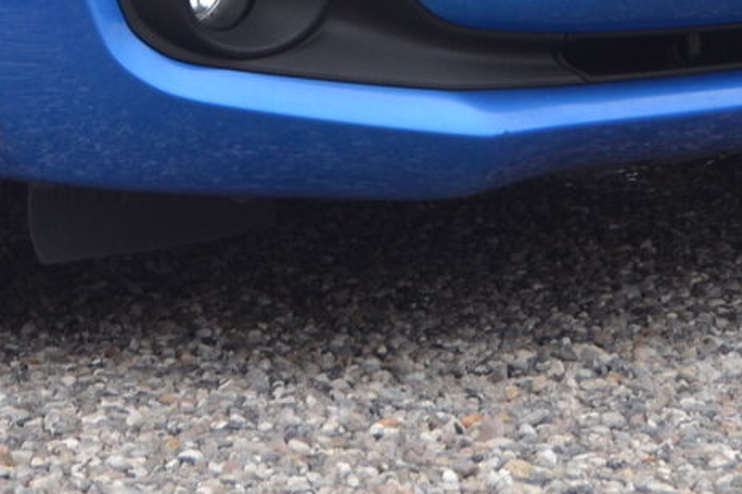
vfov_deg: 6.4
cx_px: -64
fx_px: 4347
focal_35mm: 211
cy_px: -390
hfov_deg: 9.7
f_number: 6.3
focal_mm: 34
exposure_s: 1/160
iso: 100
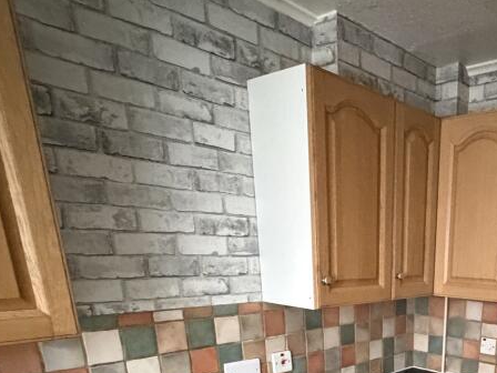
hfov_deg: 52.2
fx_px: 459
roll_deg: -1.5
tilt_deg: -18.8
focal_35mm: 32
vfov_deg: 37.4
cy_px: 404
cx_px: 415
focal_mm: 2.22
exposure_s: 1/40
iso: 1250
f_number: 2.2
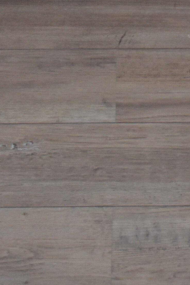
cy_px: -333
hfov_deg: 4.8
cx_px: 210
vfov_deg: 7.0
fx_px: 2246
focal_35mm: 284
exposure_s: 1/200
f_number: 4.5
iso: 800
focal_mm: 35
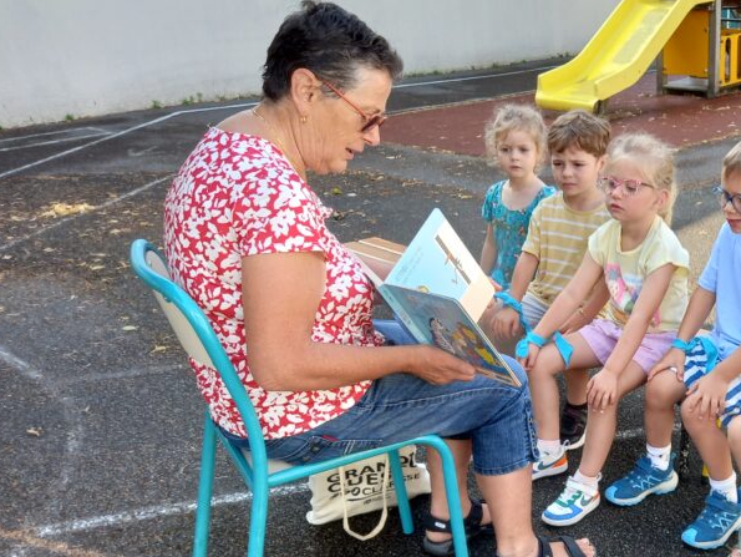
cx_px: 603
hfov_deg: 41.7
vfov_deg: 33.1
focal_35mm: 43
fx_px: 921
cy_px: 399
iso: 32
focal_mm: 4.6
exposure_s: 1/120
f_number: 2
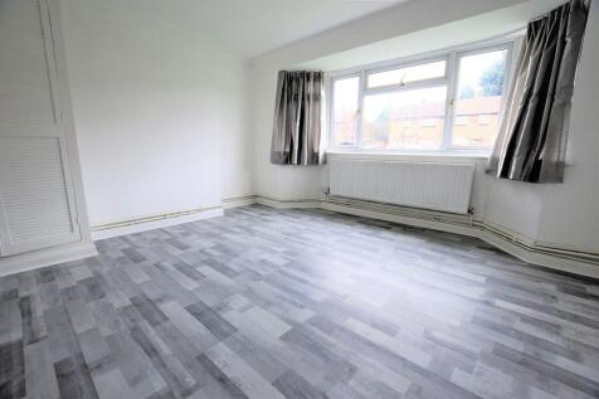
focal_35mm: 15
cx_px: 300
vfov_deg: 77.3
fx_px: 249
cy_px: 200
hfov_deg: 100.4
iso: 400
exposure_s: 1/60
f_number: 4
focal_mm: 10
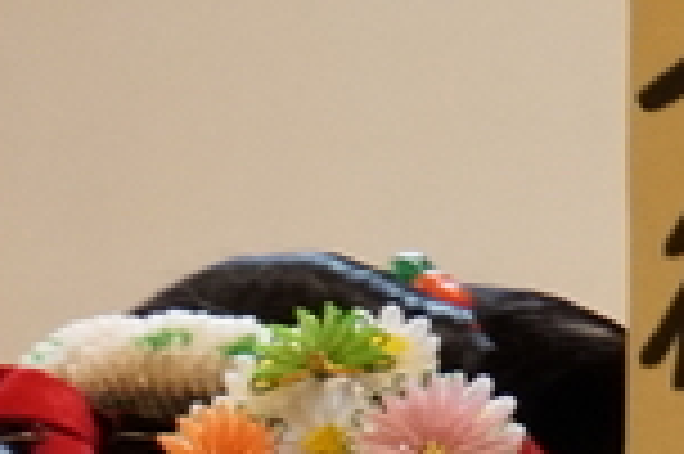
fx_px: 14014
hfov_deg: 2.8
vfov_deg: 1.8
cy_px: 1531
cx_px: -536
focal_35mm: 738
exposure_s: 1/40
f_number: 5.6
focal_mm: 73
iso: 3200
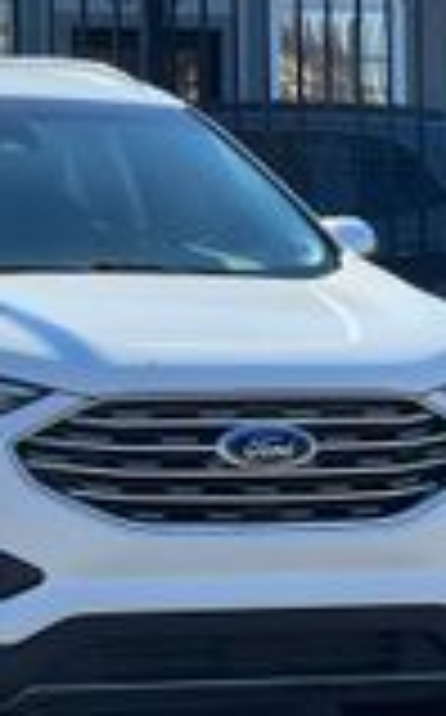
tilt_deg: +0.9
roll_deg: -0.1
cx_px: 36
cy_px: 212
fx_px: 3608
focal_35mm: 185
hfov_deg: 7.1
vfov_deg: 11.3
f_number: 2.8
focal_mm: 9
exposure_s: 1/407
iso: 32
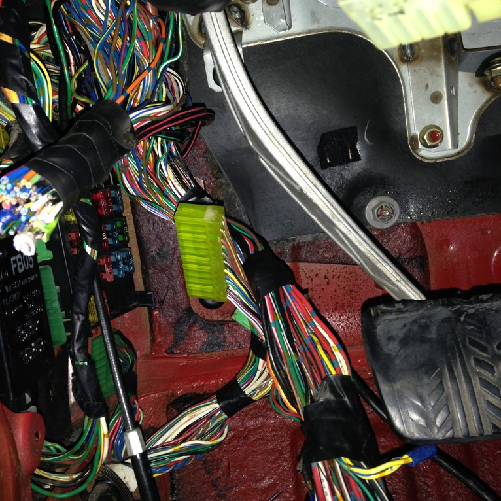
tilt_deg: -5.1
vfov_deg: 42.8
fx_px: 639
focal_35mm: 39
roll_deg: +8.0
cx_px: 207
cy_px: 250
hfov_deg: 42.7
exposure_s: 1/20
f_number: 2.4
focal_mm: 4.12
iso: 80
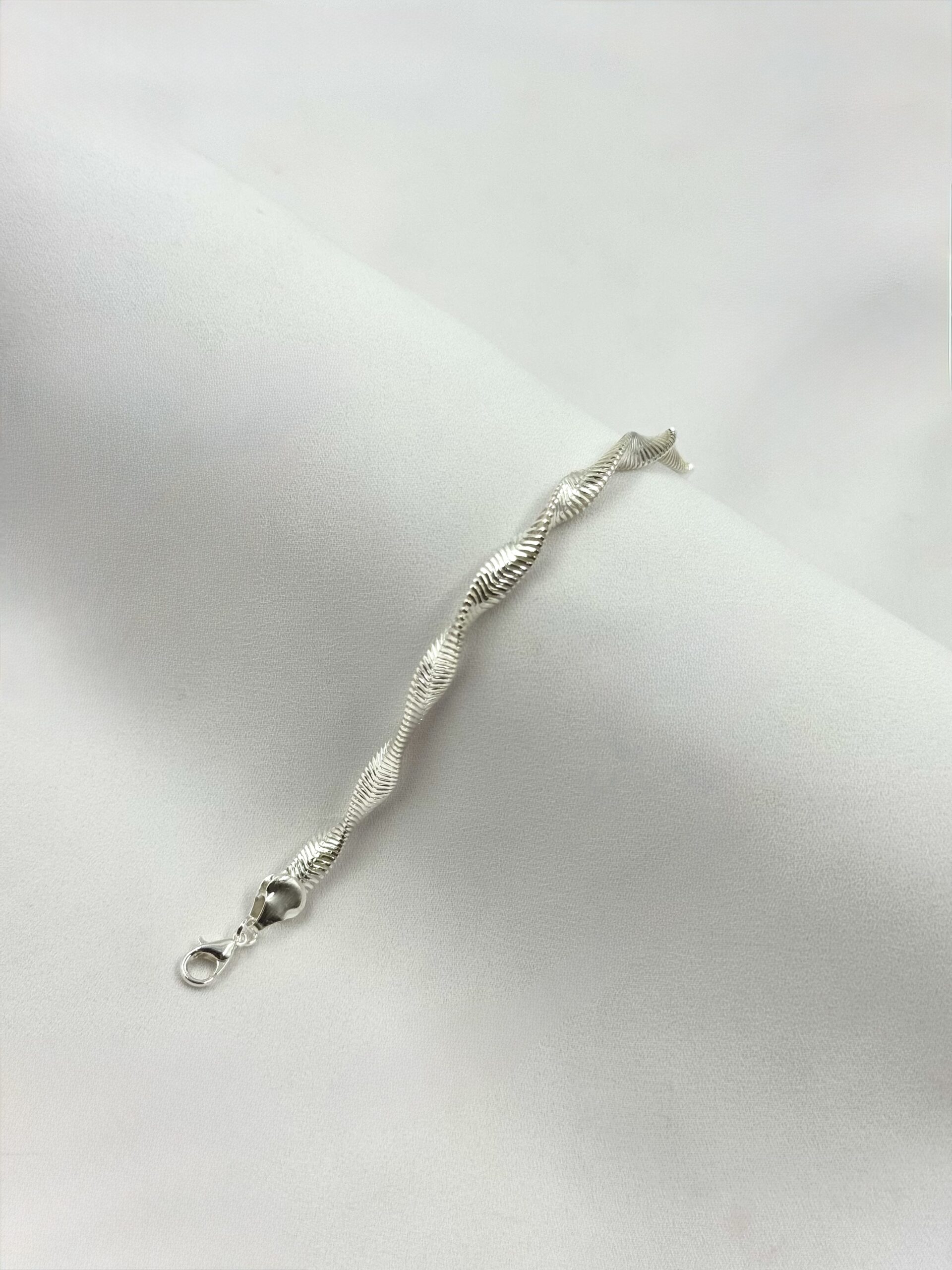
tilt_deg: -47.9
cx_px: 476
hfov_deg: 30.3
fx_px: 1760
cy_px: 635
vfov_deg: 39.7
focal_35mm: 48
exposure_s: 1/939
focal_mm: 6.76
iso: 64
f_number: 1.78
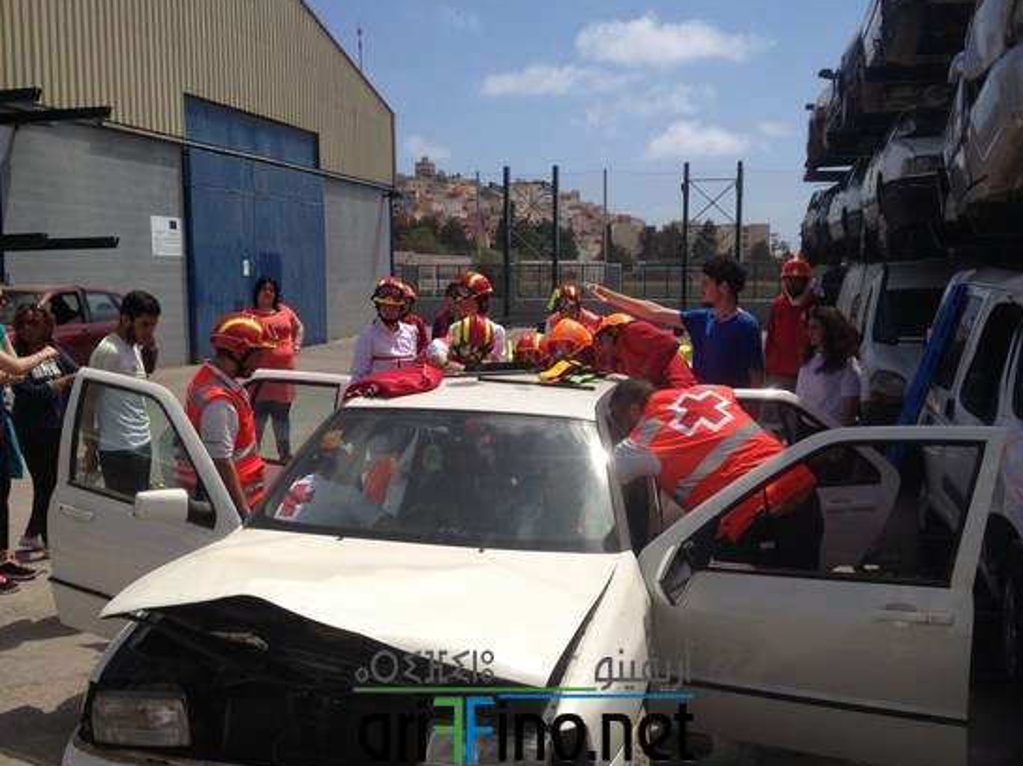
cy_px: 390
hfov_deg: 47.9
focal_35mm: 39
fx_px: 1152
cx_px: 525
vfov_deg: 36.8
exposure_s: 1/2907
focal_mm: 4.28
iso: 50
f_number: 2.4
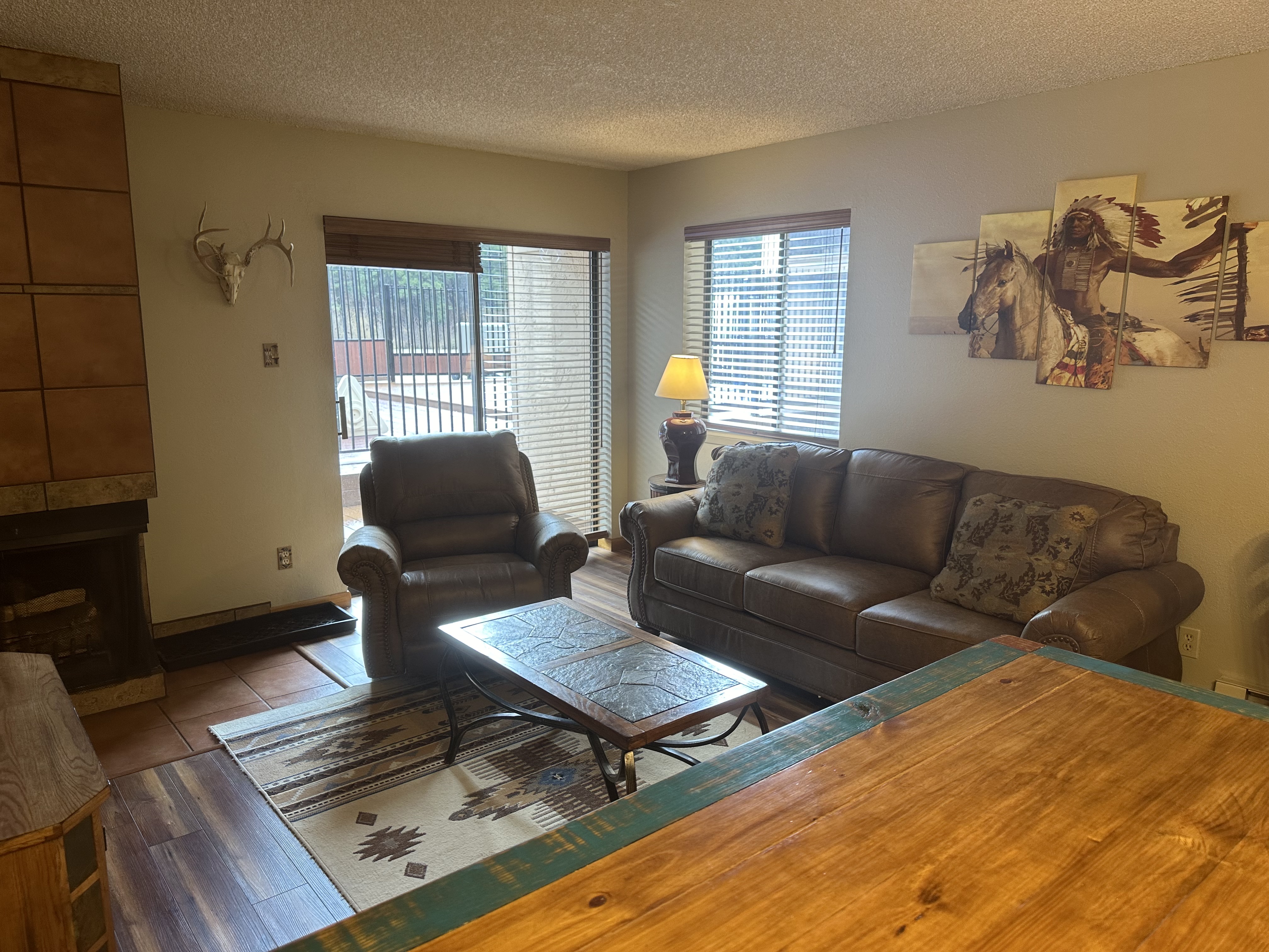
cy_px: 476
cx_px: 634
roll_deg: -0.1
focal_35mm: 24
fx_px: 880
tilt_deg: -11.3
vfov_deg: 56.8
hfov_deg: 71.6
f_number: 1.78
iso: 125
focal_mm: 6.86
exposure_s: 1/60
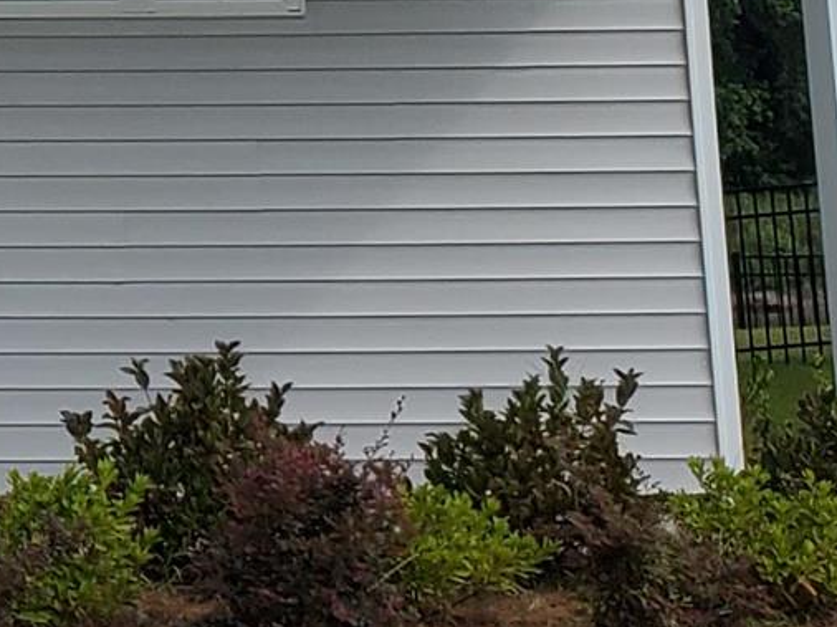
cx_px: -1027
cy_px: -476
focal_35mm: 158
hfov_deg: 11.0
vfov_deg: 9.0
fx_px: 3819
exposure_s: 1/2128
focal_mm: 4.3
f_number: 2.4
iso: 50
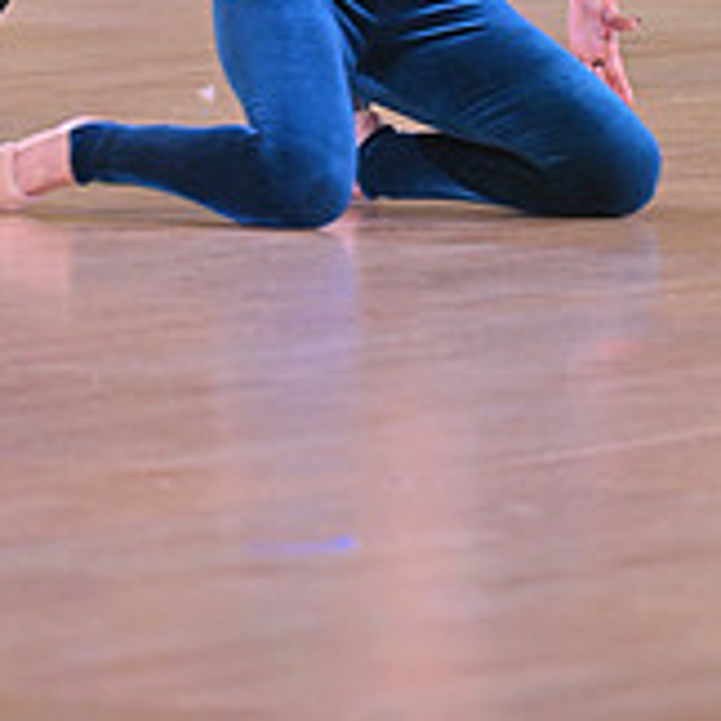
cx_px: 211
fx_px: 14304
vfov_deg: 2.9
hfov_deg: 2.9
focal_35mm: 607
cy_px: -263
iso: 3200
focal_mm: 200
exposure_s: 1/400
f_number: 5
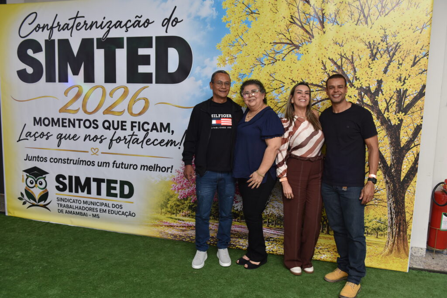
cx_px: 224
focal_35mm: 29
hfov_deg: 63.7
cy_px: 149
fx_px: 360
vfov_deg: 45.0
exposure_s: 1/125
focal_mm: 29
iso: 1000
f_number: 3.5
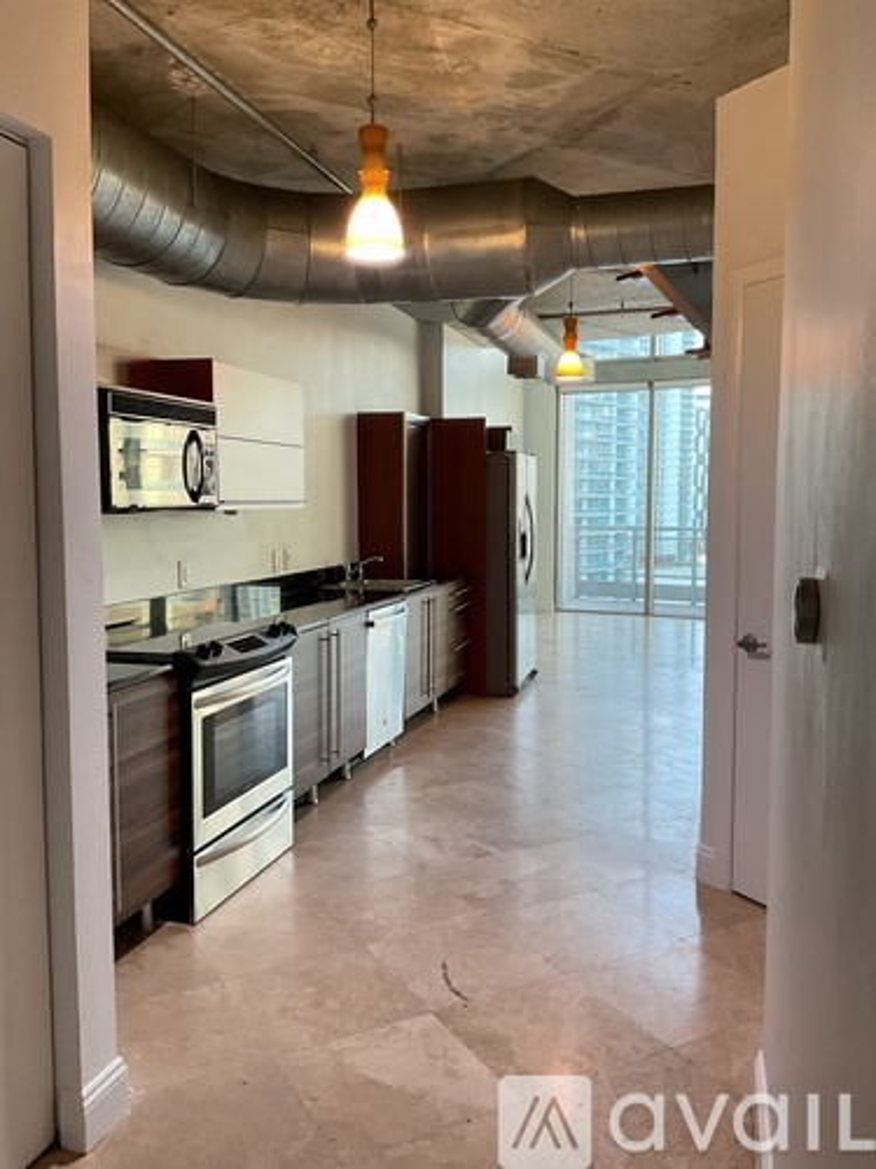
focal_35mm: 29
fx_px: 979
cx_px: 438
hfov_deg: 48.2
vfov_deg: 61.7
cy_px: 584
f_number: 1.8
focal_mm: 3
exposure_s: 1/60
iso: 125
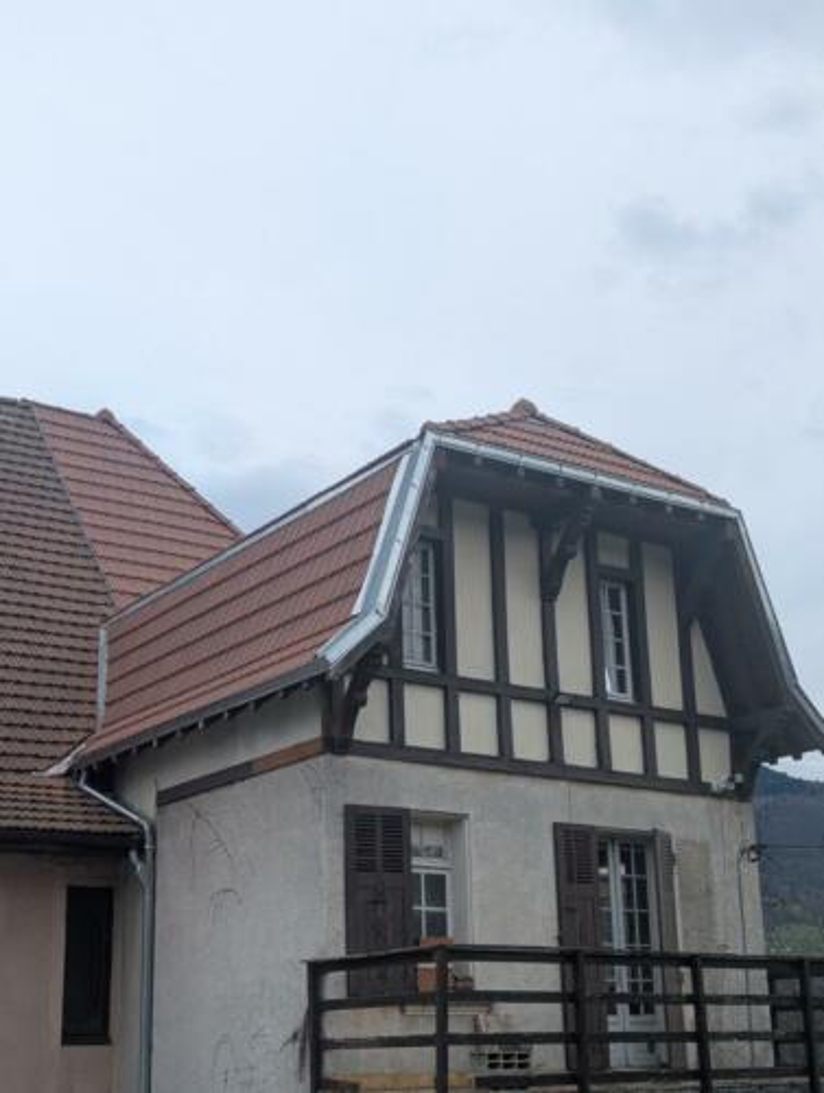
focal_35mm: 49
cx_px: 412
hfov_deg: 29.8
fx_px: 1550
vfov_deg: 38.8
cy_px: 546
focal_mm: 6.9
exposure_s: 1/644
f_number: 1.68
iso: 28
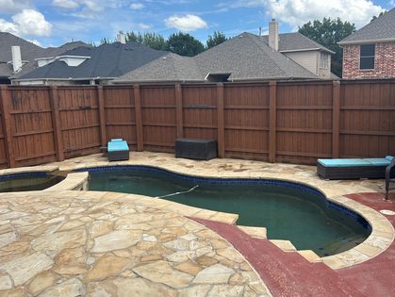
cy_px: 138
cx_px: 228
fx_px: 354
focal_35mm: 31
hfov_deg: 58.0
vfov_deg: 45.5
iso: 50
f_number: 1.5
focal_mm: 5.7
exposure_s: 1/2299
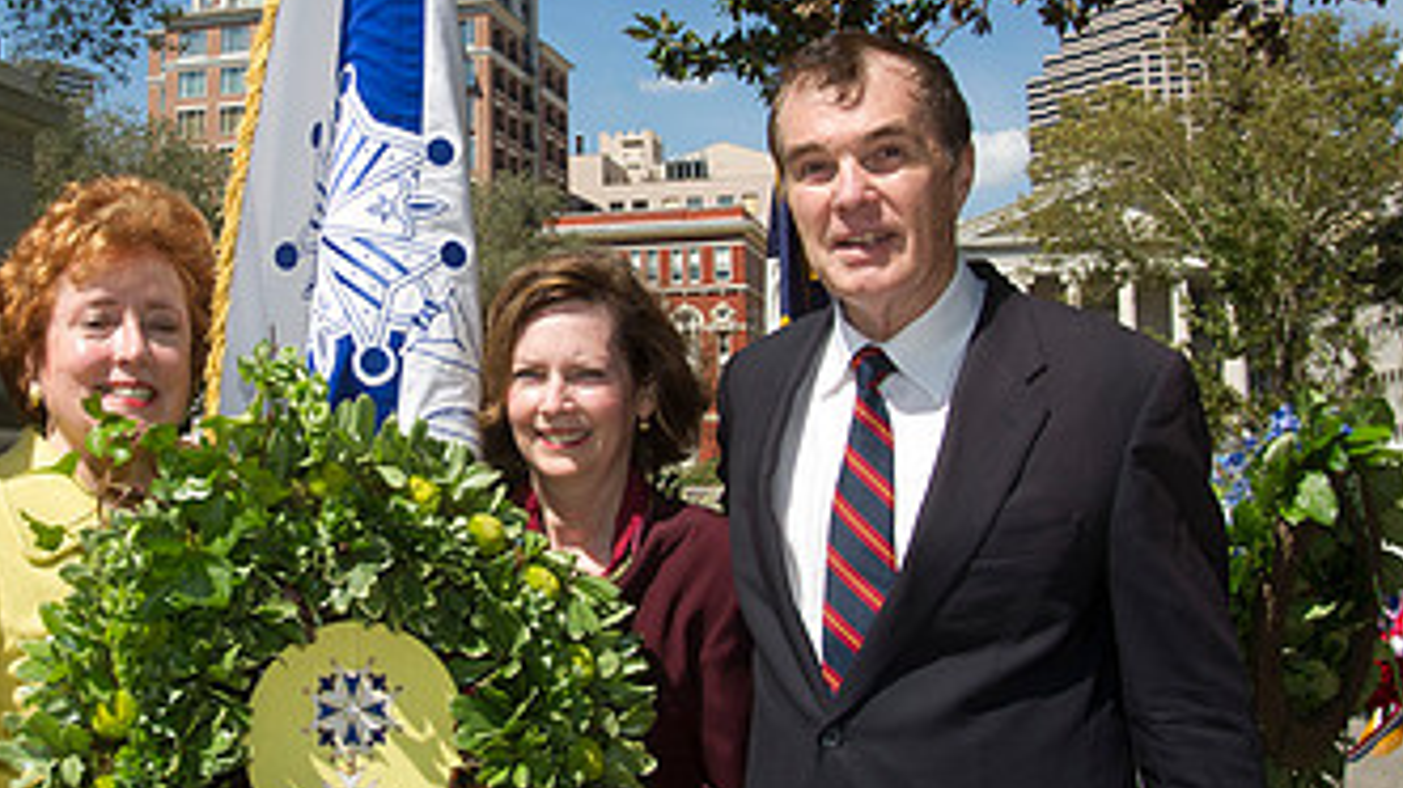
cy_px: 275
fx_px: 1636
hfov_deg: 45.5
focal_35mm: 44
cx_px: 432
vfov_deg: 27.0
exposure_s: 1/250
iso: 200
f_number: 8
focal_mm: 24
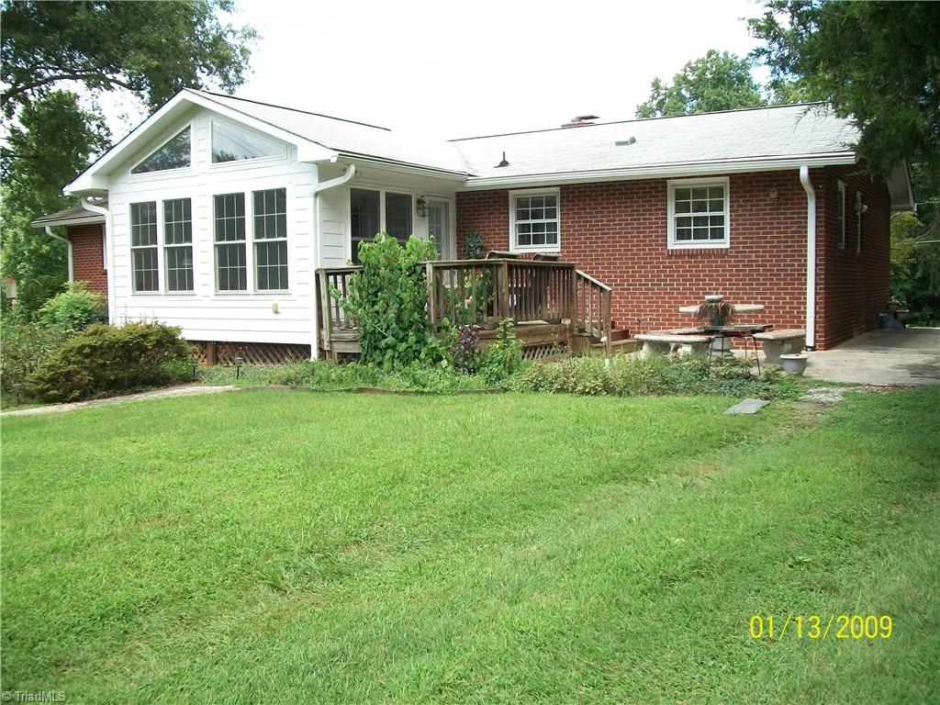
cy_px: 352
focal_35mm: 32
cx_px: 470
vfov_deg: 44.2
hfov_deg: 56.8
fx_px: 869
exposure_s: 1/250
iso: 80
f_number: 2.9
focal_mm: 5.7
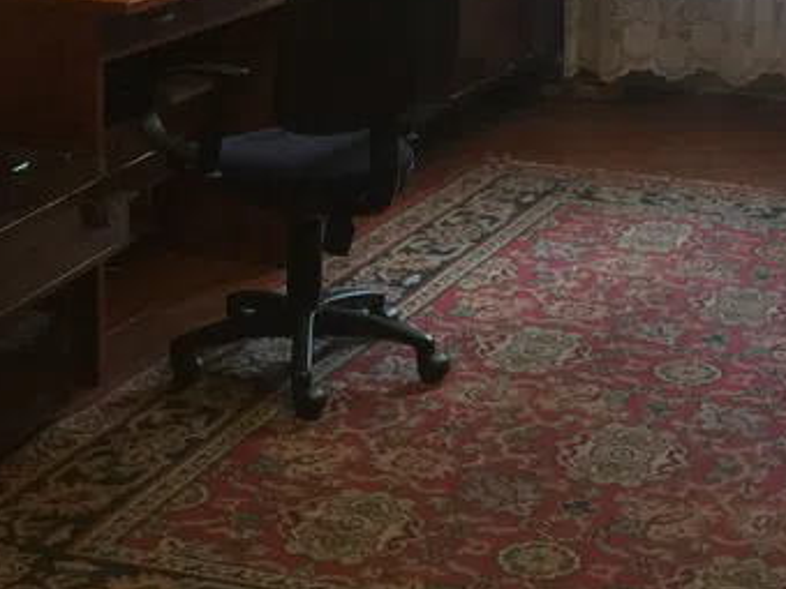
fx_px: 1862
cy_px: 21
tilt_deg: -10.4
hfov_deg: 23.8
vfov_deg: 17.6
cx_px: 481
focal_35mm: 82
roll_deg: -2.2
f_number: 2.2
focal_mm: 4.15
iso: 80
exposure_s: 1/17
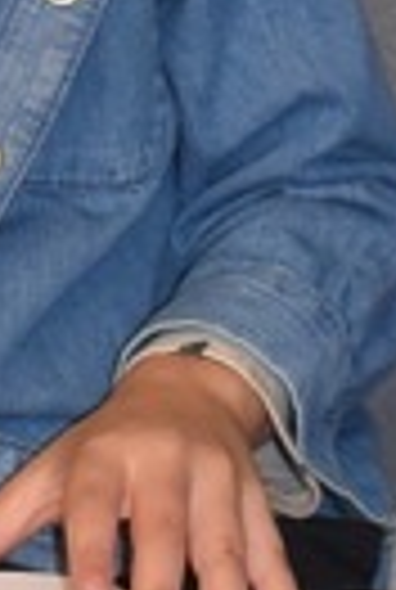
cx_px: -153
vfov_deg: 5.6
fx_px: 5974
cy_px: 281
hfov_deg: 3.8
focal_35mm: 364
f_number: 4.8
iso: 800
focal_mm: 38
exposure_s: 1/60
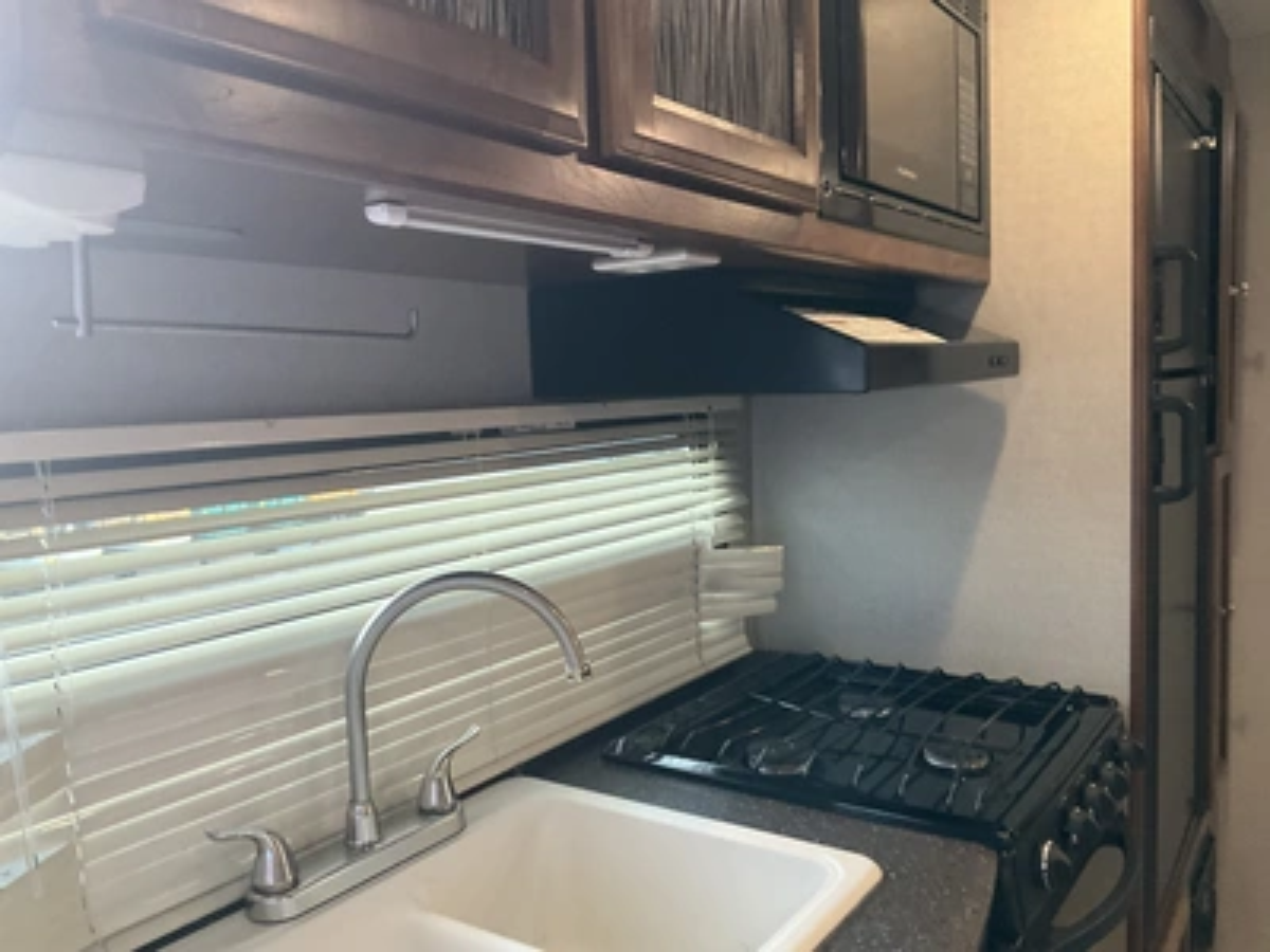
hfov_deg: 61.7
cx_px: 635
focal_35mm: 29
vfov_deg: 48.2
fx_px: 1064
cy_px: 476
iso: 250
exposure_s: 1/60
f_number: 1.8
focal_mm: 3
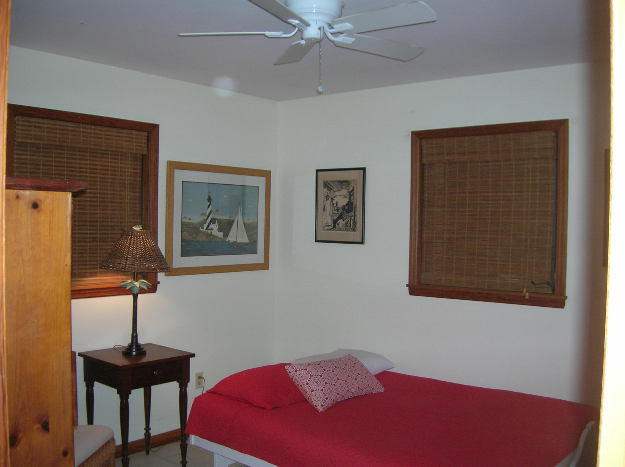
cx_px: 312
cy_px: 234
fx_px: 613
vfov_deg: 41.7
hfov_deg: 54.0
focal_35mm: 34
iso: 88
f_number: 2.9
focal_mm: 5.7
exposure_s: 1/60.1
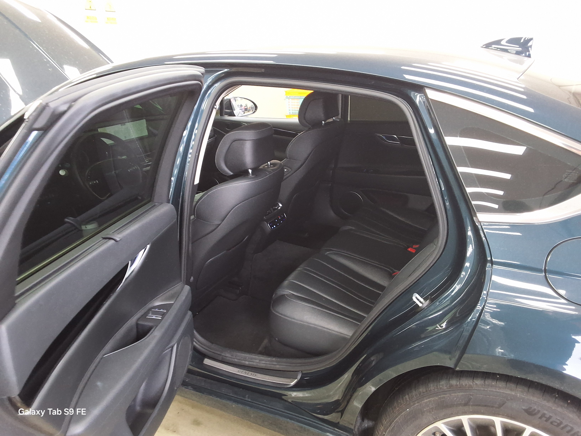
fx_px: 470
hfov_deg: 63.4
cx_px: 290
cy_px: 218
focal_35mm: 28
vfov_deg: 49.7
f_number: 1.9
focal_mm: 2.91
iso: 125
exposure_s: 1/40
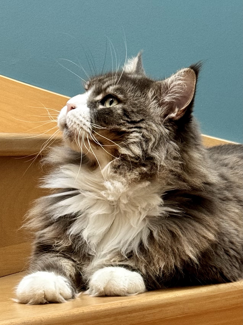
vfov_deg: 39.7
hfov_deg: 30.3
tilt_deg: -2.3
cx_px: 122
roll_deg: +1.0
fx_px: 449
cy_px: 162
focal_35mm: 48
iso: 250
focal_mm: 6.76
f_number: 1.78
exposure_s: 1/46
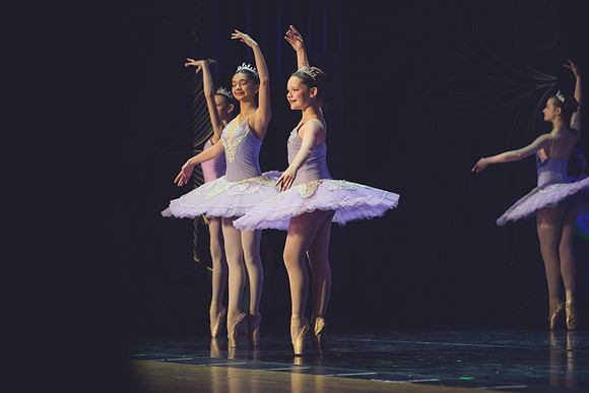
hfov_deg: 16.8
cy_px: 196
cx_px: 294
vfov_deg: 11.2
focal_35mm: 122
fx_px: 1996
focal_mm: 122
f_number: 2.8
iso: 2500
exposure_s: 1/320
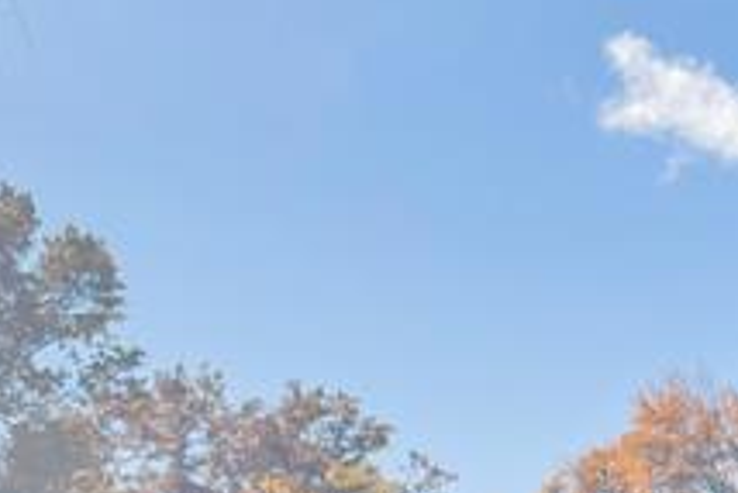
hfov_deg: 11.8
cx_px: 541
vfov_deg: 7.5
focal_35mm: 174
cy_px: 1096
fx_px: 3569
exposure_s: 1/6400
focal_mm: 6.76
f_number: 1.8
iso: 100
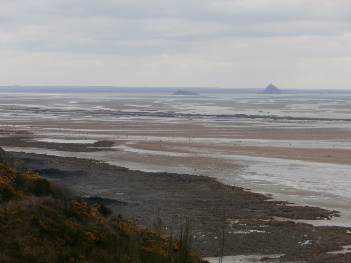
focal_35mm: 110
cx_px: 176
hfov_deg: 17.9
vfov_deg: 13.5
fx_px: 1115
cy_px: 132
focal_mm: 19.54
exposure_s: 1/200
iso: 100
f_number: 5.4
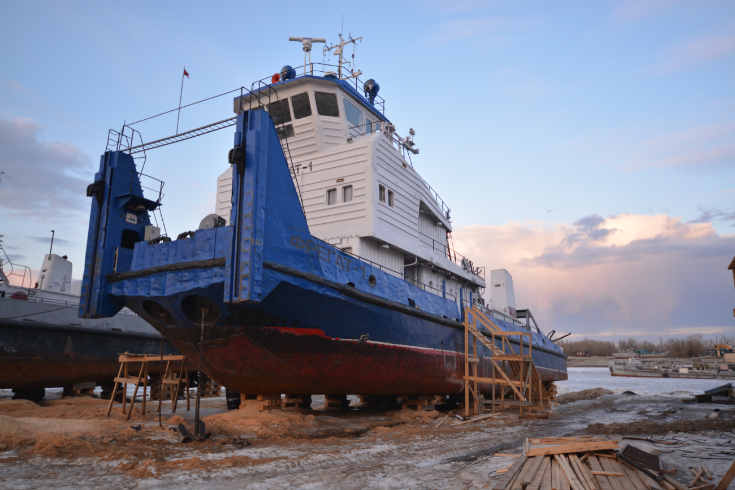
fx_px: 613
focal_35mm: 30
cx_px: 368
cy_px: 245
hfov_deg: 61.9
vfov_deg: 43.6
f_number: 5.6
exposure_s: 1/125
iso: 360
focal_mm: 20
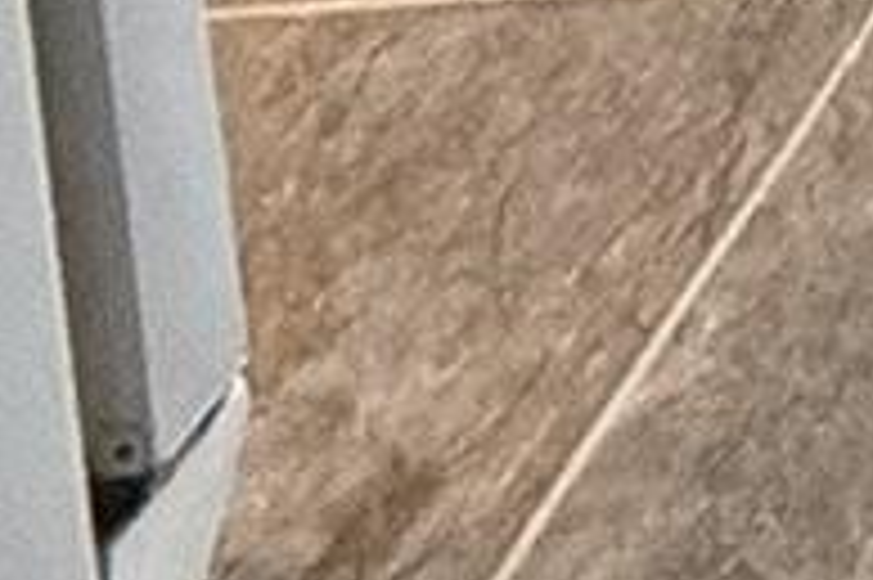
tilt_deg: -4.8
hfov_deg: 8.4
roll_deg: +0.5
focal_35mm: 154
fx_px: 3731
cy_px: -2909
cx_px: 3344
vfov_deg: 5.1
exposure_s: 1/120
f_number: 2.2
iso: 80
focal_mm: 2.22
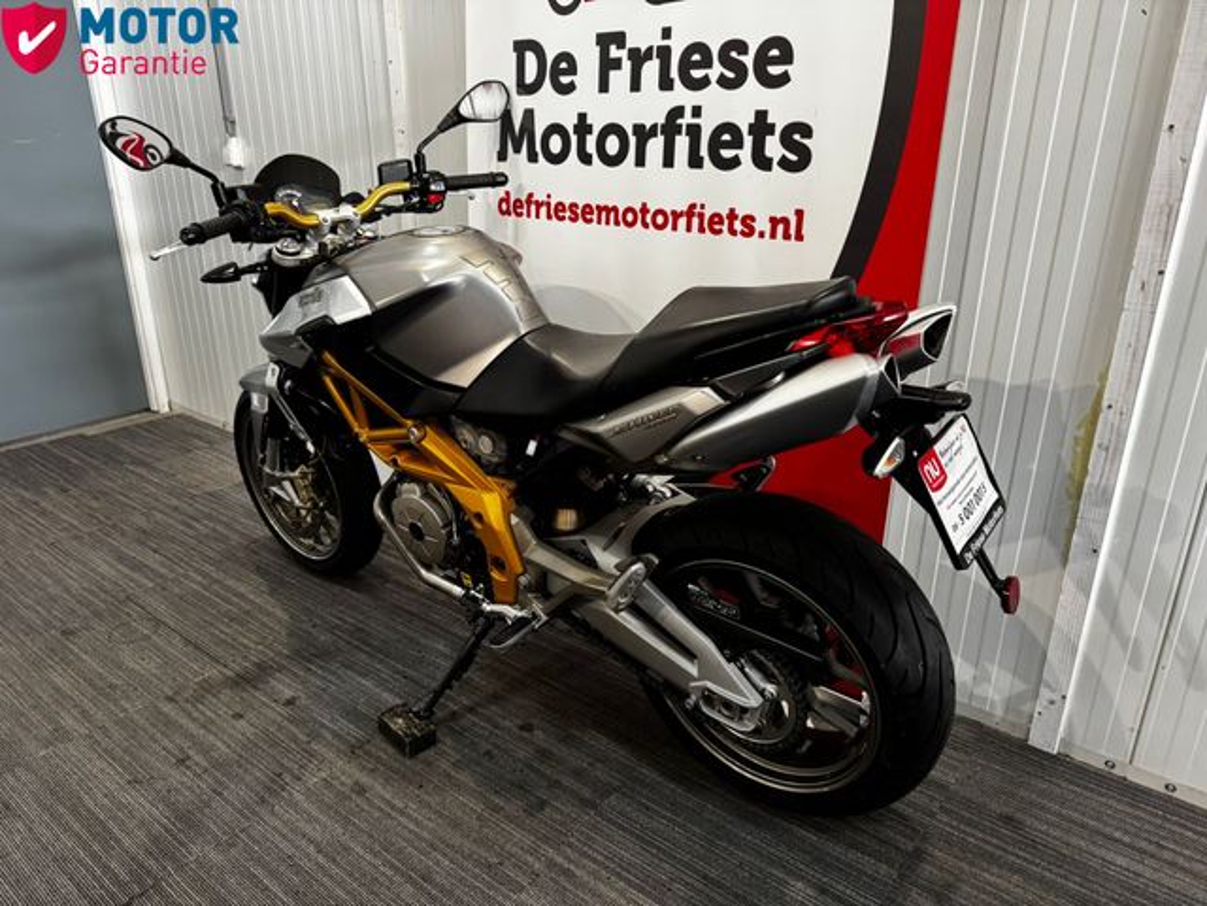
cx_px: 604
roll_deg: -0.3
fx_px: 837
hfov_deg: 71.6
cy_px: 453
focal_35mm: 24
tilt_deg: -21.9
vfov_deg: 56.8
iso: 250
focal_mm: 6.76
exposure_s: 1/50
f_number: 1.78
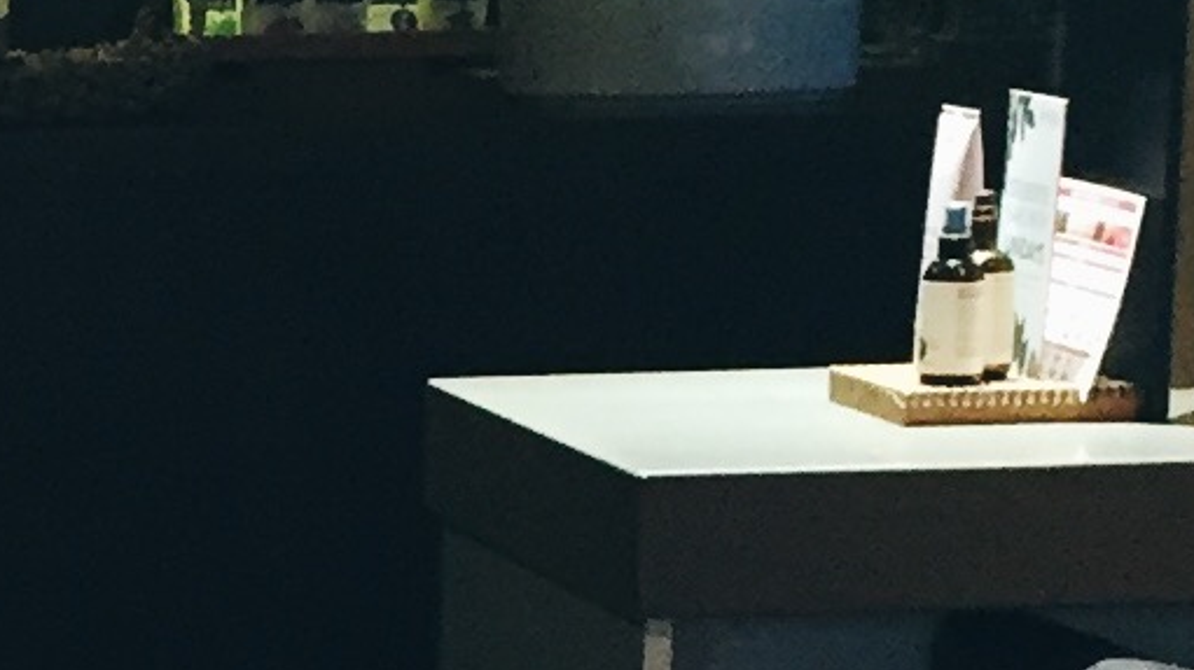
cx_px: -893
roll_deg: +0.6
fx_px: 6393
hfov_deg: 10.1
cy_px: 1226
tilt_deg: -13.0
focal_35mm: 202
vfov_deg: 5.9
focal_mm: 4.15
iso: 64
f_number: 2.2
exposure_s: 1/33
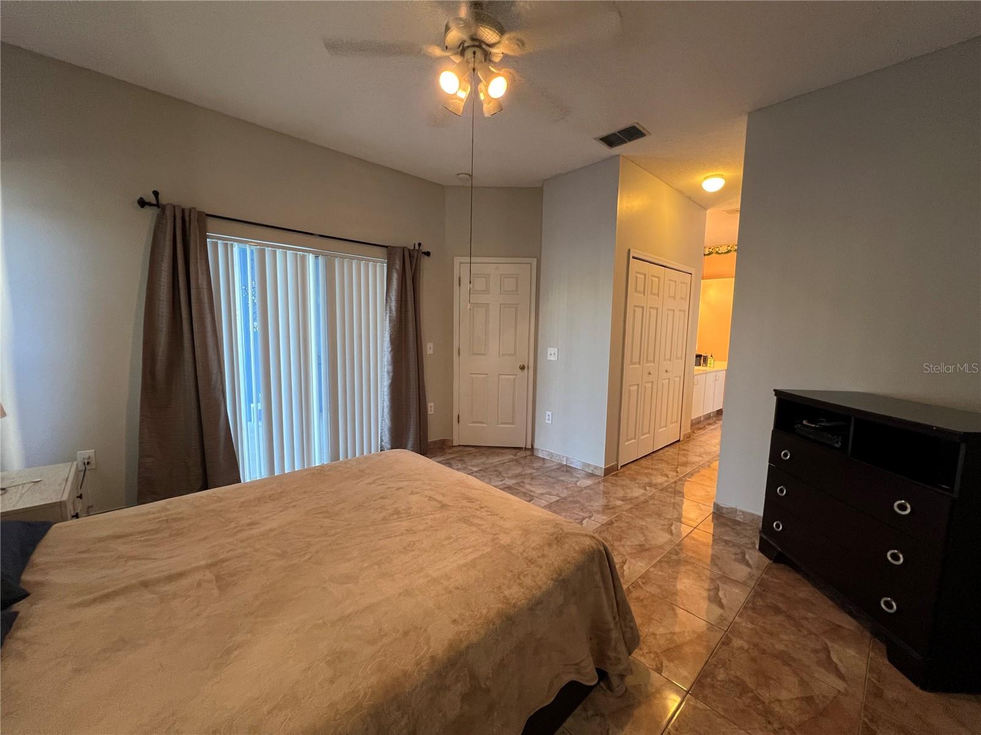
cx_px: 490
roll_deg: -0.7
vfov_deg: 89.9
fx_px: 368
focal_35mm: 13
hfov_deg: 106.2
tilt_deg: -4.8
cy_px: 368
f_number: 1.8
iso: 200
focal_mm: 1.57
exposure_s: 1/60
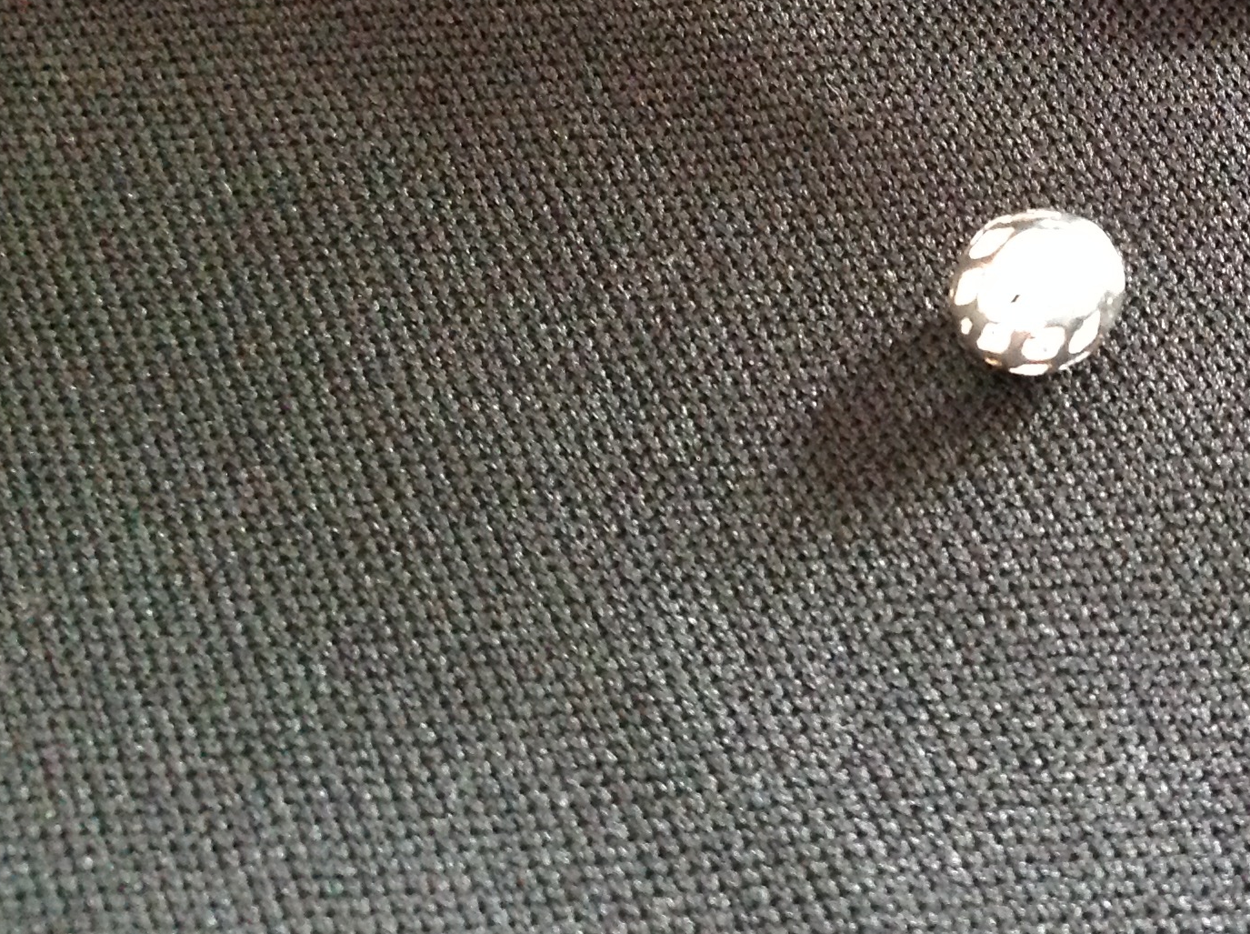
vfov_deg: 21.7
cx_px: 1088
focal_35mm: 66
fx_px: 2380
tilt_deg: -57.7
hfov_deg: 28.5
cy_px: 96
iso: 400
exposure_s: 1/15
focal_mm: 4.28
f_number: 2.4
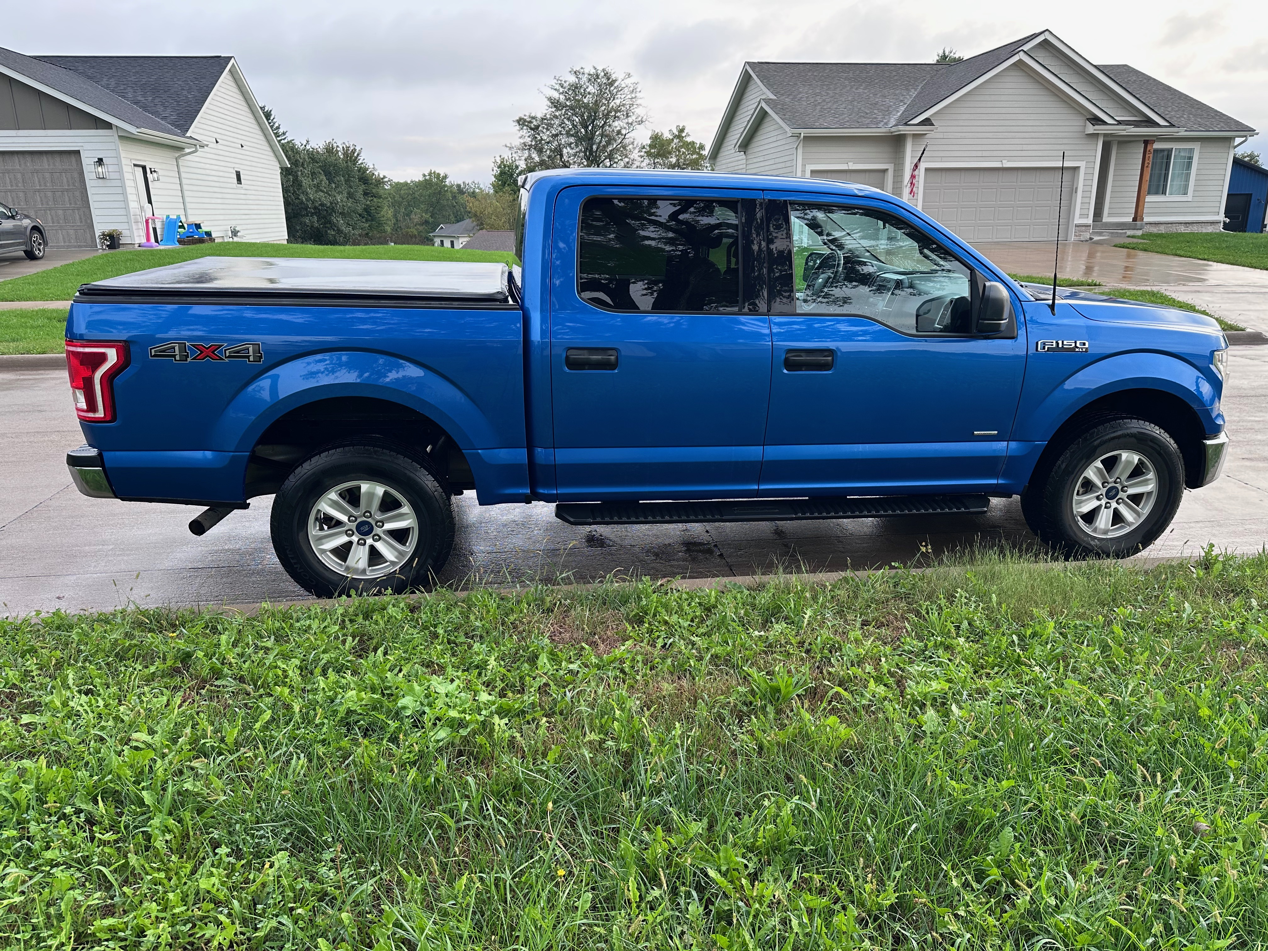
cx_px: 634
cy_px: 476
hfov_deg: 71.6
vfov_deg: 56.8
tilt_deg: -16.2
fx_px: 879
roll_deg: +0.3
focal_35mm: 24
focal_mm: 6.86
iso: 80
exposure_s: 1/163
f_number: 1.78
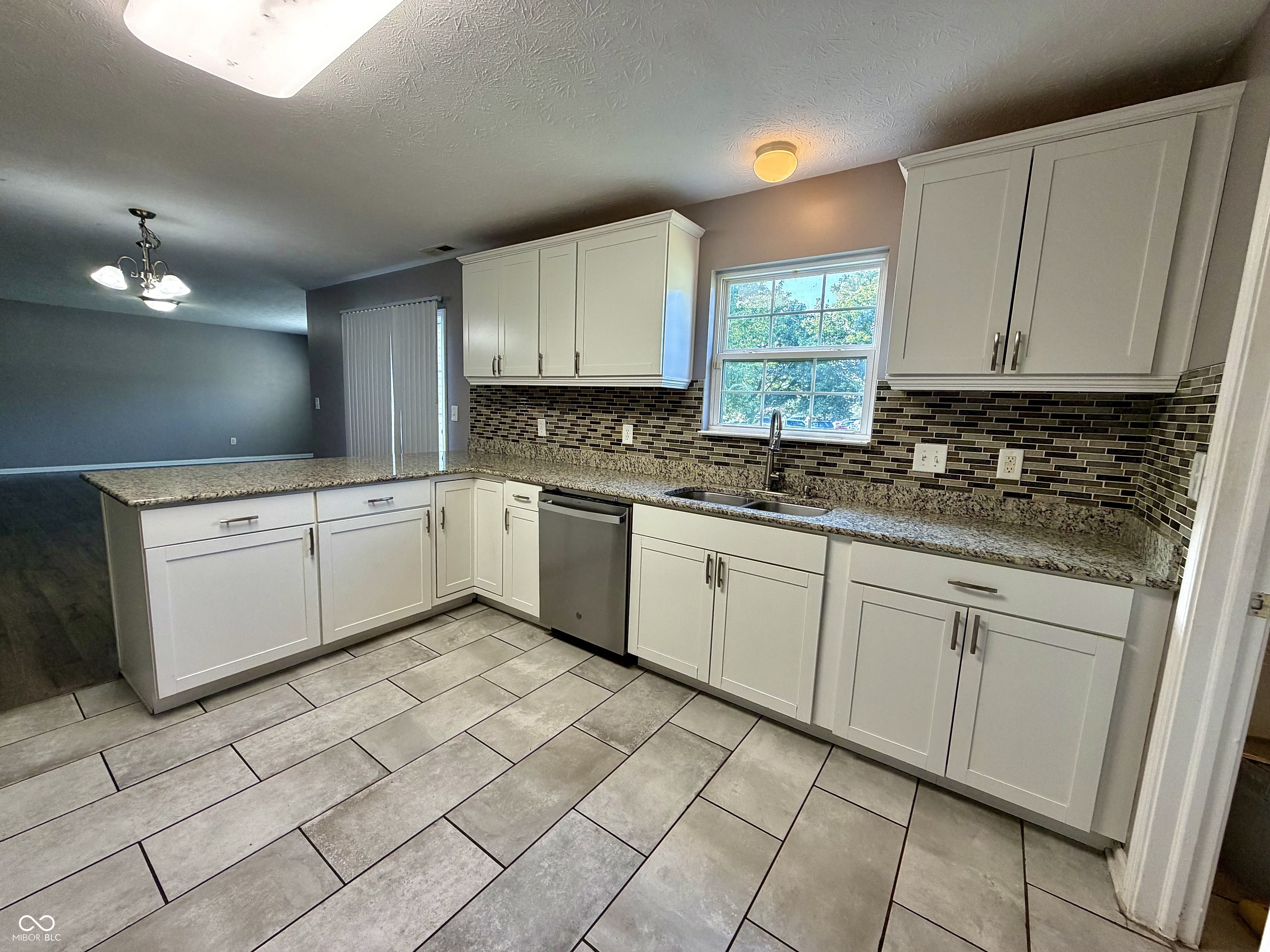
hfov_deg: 102.1
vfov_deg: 85.7
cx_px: 635
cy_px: 476
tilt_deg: -7.5
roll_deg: -1.8
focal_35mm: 14
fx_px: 514
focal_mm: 2.22
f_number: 2.2
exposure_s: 1/120
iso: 200
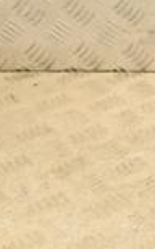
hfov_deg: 8.0
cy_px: 47
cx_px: 447
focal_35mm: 143
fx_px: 968
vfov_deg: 14.5
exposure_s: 1/160
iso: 800
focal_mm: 24
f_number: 5
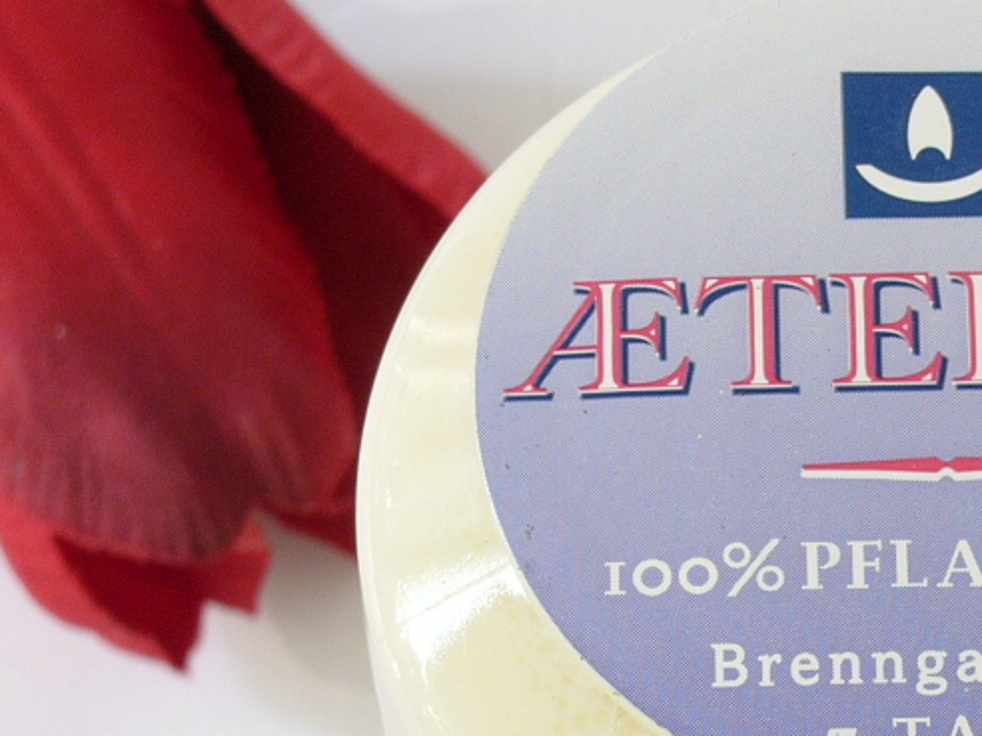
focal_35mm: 234
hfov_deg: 8.4
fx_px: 6638
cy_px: 730
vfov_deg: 6.3
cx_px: 930
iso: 100
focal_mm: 22.5
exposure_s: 1/3.2
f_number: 7.1
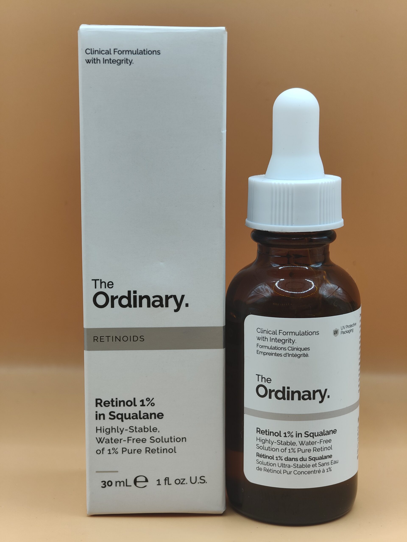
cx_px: 204
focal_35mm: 70
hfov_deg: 21.0
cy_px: 271
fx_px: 1097
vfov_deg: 27.8
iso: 167
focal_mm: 13.3
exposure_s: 1/100
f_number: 2.55
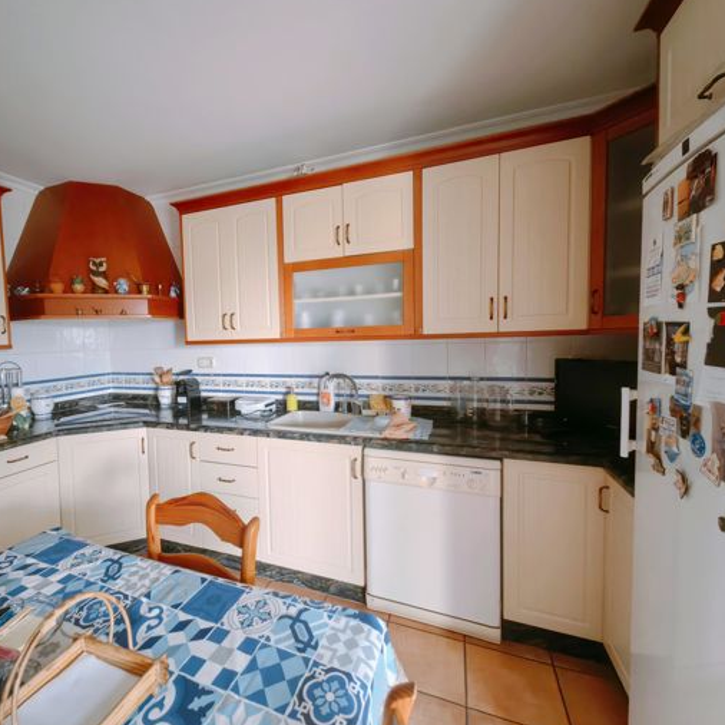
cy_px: 360
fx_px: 379
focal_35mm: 16
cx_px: 283
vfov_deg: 87.4
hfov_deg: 86.1
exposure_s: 1/50
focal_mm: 1.76
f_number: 2.2
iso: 250
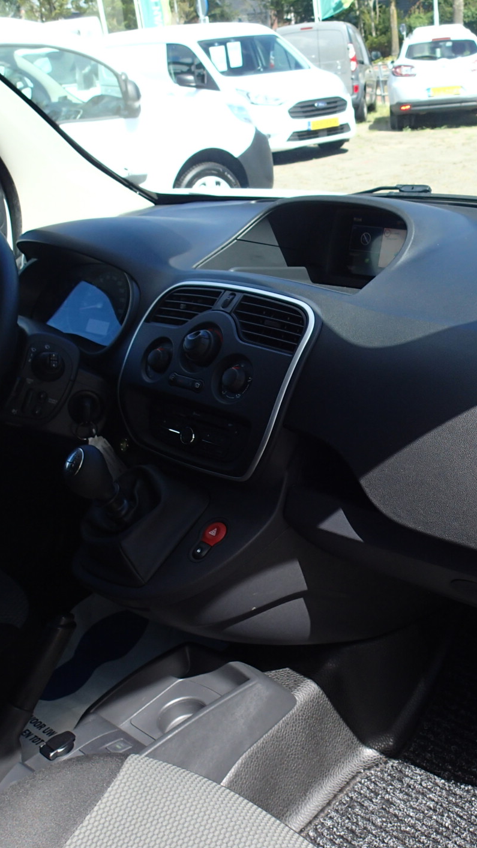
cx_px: 359
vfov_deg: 54.0
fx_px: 832
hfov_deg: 31.4
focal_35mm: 37
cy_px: 428
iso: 100
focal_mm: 4.5
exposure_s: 1/400
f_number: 2.8
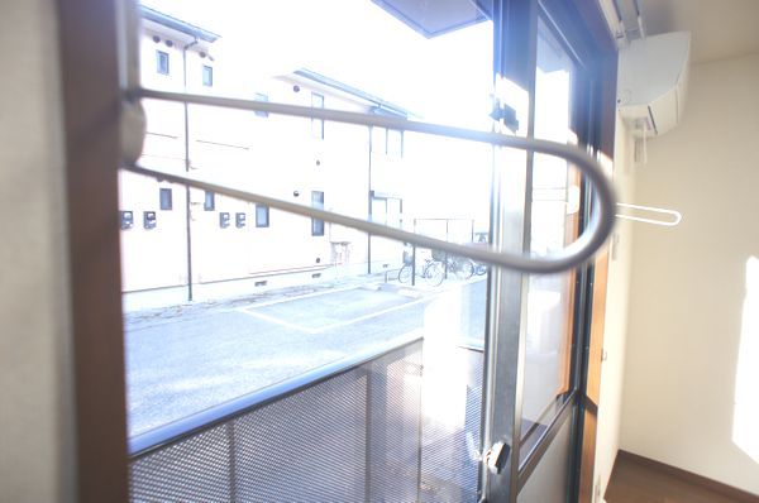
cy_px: 252
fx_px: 505
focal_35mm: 24
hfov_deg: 73.8
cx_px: 380
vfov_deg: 53.0
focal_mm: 16
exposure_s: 1/40
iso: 200
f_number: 3.2
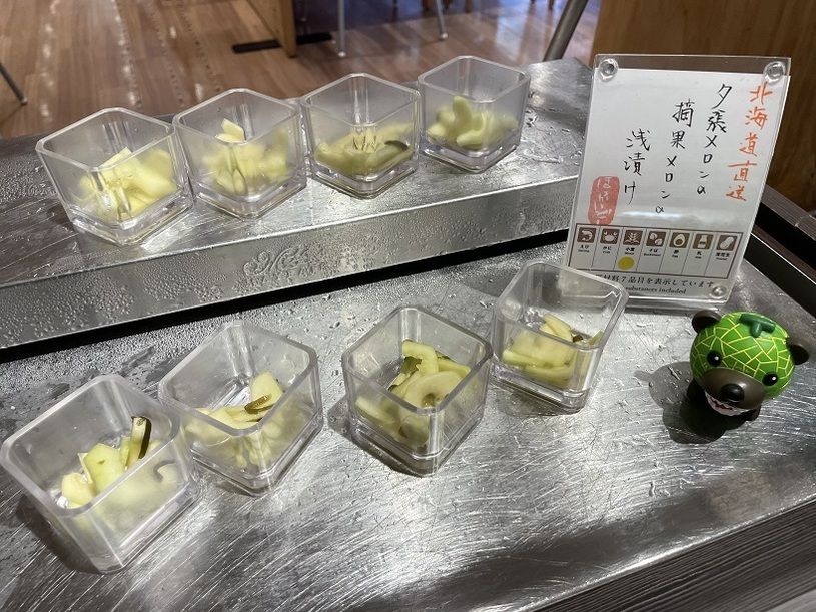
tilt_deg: -41.7
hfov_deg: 67.3
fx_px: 613
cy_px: 306
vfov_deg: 53.1
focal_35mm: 26
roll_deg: +1.5
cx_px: 408
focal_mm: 4.2
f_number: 1.6
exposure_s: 1/100
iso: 50
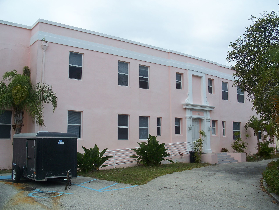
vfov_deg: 38.7
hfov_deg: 50.1
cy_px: 105
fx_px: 298
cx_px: 140
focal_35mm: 37
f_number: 4
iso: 64
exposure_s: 1/400
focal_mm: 7.8
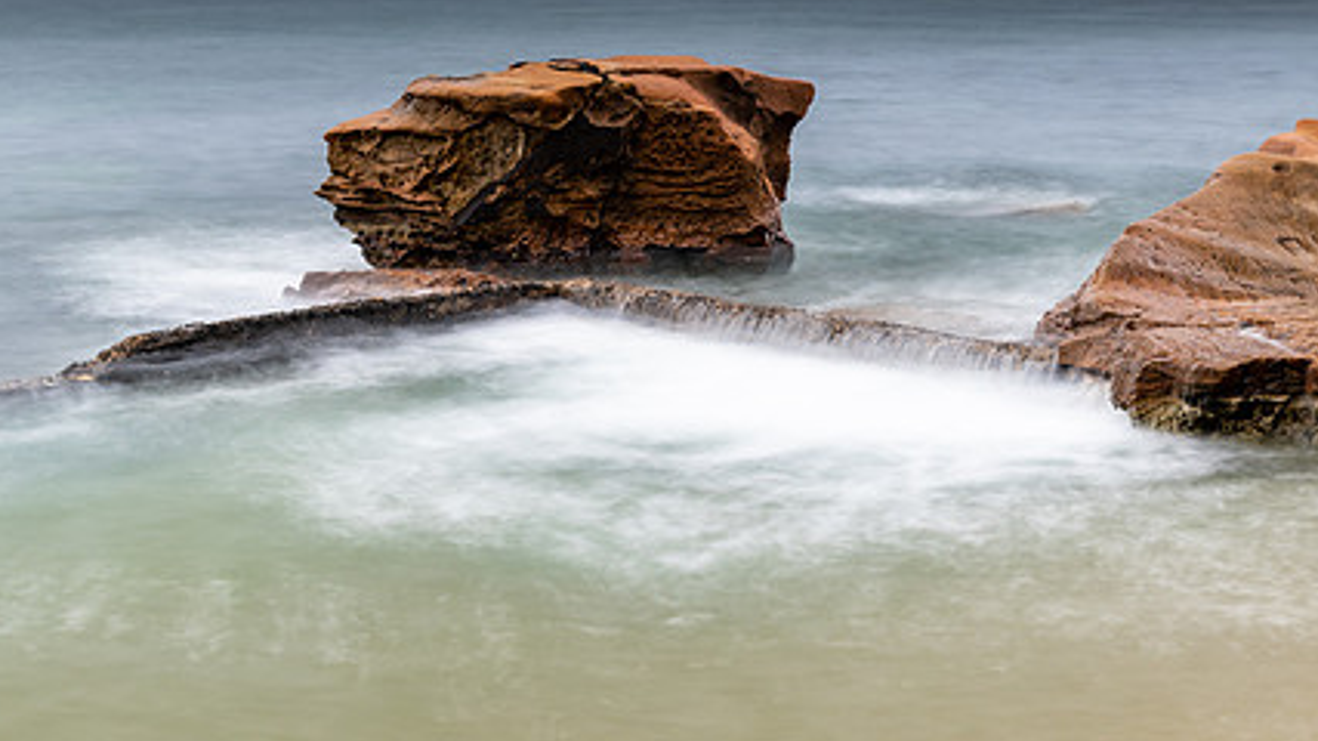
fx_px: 3005
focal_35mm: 86
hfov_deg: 24.7
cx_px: 735
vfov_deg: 14.0
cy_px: 178
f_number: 8
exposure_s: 5
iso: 200
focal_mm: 58
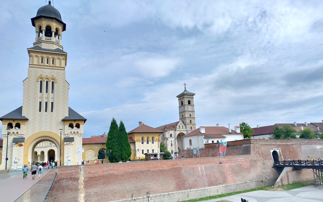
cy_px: 116
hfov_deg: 68.4
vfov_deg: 45.9
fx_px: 238
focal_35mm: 27
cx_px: 164
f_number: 1.7
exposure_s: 1/199
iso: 100
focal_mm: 4.71
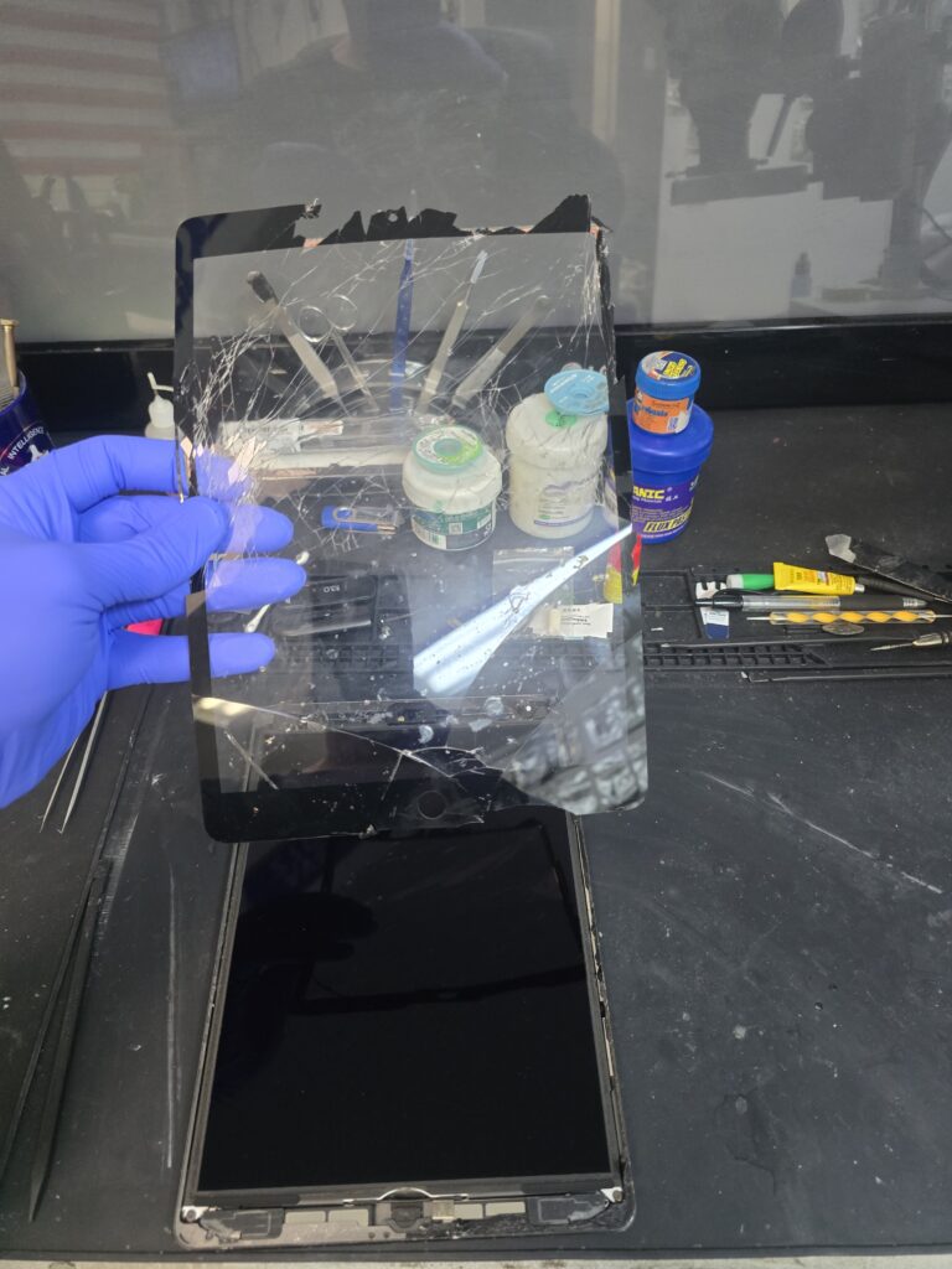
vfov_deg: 73.9
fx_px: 843
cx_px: 476
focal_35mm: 23
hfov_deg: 58.9
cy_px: 634
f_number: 1.7
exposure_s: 1/120
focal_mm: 6.3
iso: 800
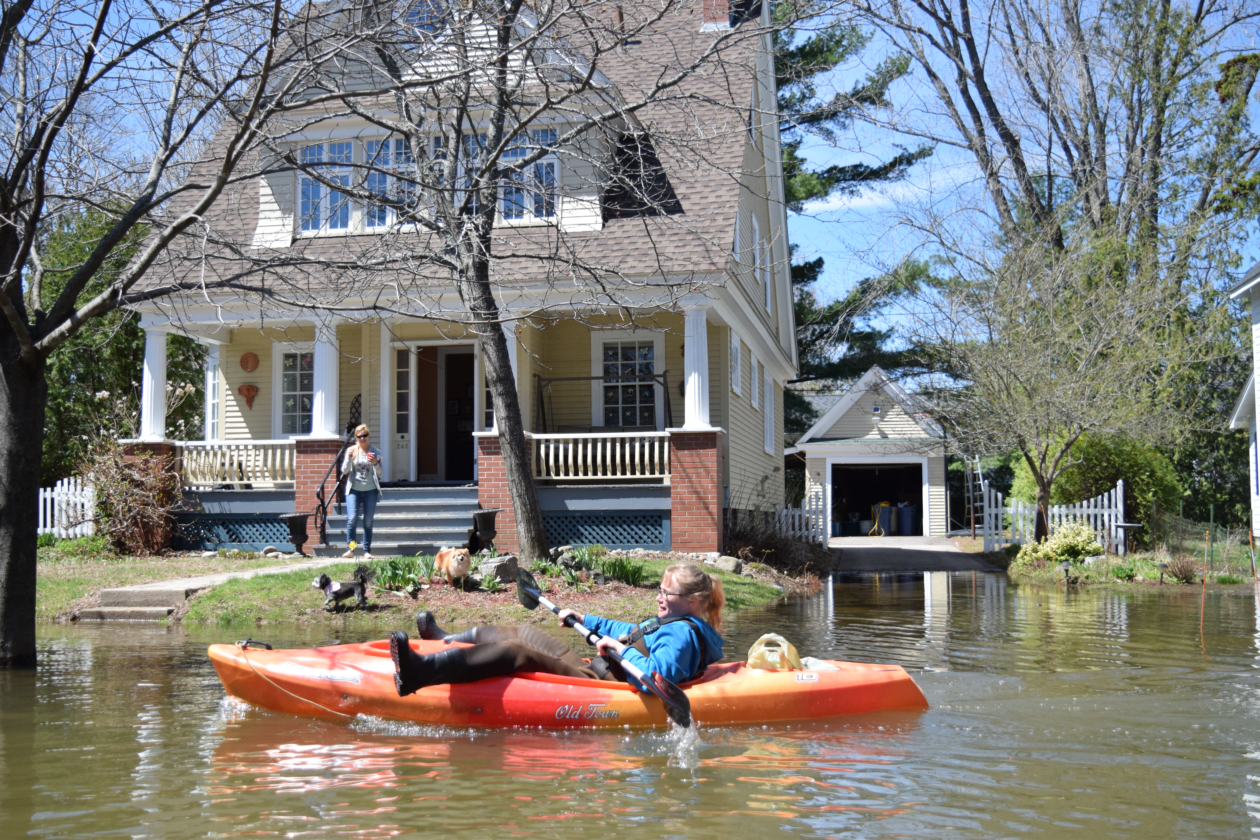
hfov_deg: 47.9
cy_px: 420
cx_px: 630
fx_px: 1417
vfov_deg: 33.0
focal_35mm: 40
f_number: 4
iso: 800
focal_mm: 27
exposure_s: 1/4000
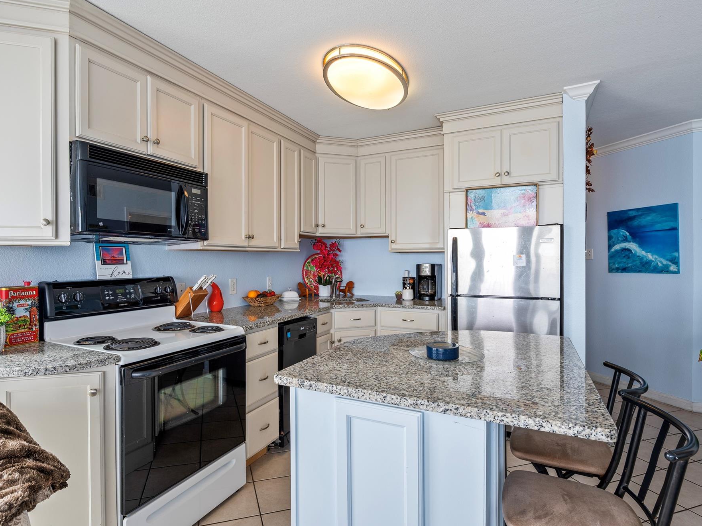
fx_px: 385
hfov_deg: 84.4
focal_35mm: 19
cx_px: 317
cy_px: 265
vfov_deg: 68.7
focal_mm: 17
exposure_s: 1/10
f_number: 6.3
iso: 100
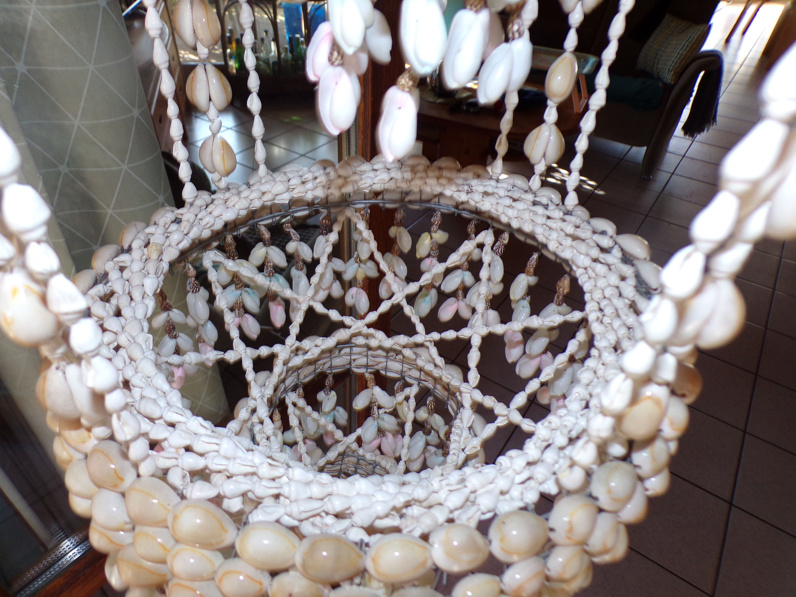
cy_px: 298
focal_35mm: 24
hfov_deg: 71.6
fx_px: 552
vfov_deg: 56.8
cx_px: 398
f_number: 3
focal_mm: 4.3
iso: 80
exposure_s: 1/34
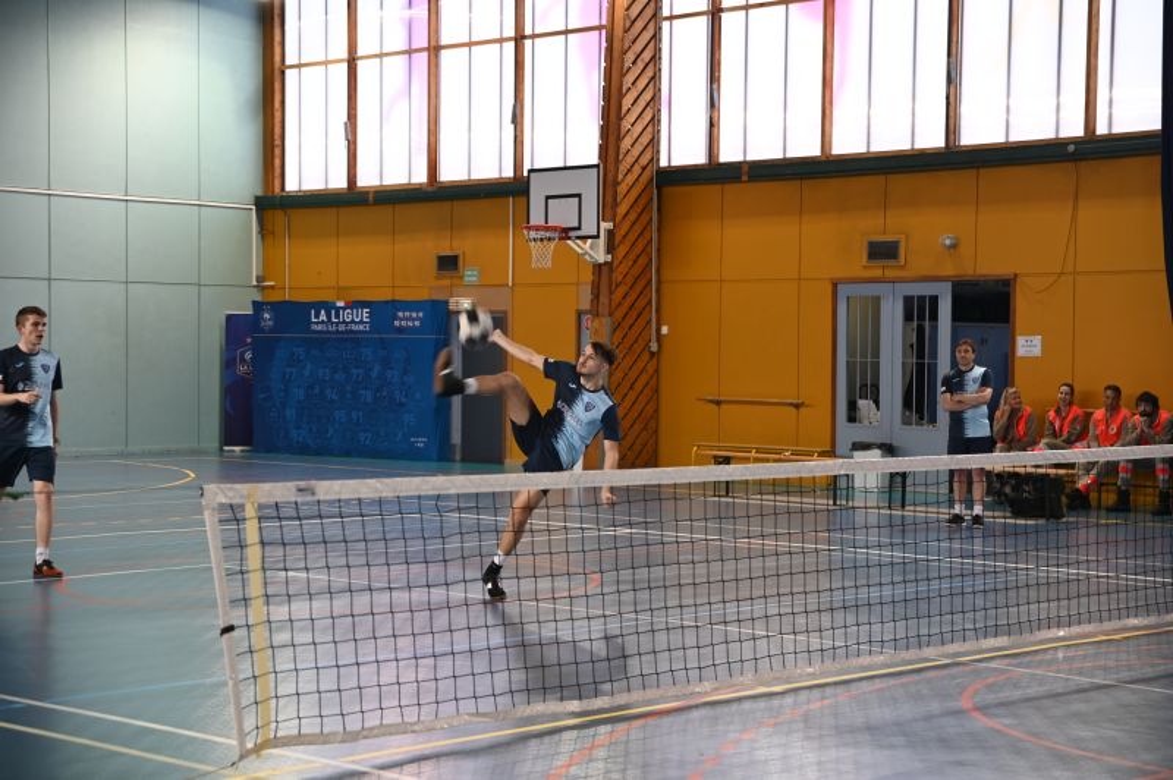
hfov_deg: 28.9
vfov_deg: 19.4
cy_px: 390
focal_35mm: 70
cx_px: 586
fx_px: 2279
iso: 560
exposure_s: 1/125
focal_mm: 70
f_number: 2.8
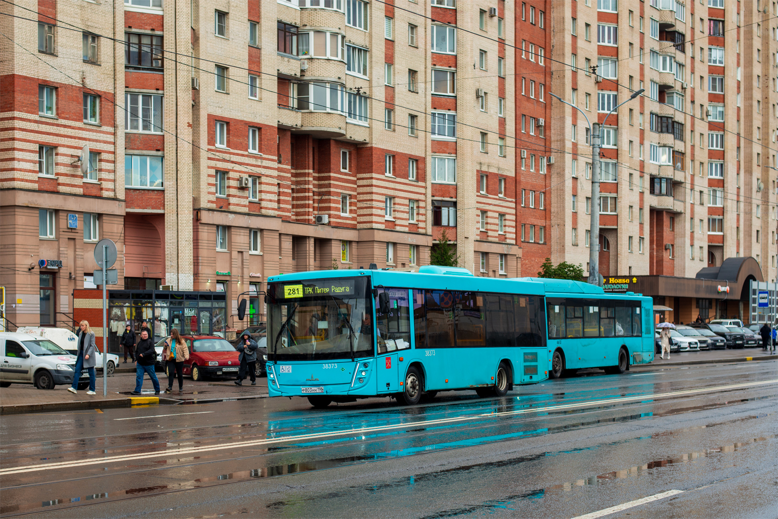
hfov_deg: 39.6
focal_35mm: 50
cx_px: 389
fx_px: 1080
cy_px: 260
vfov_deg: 27.0
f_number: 5.6
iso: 200
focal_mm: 50
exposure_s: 1/320
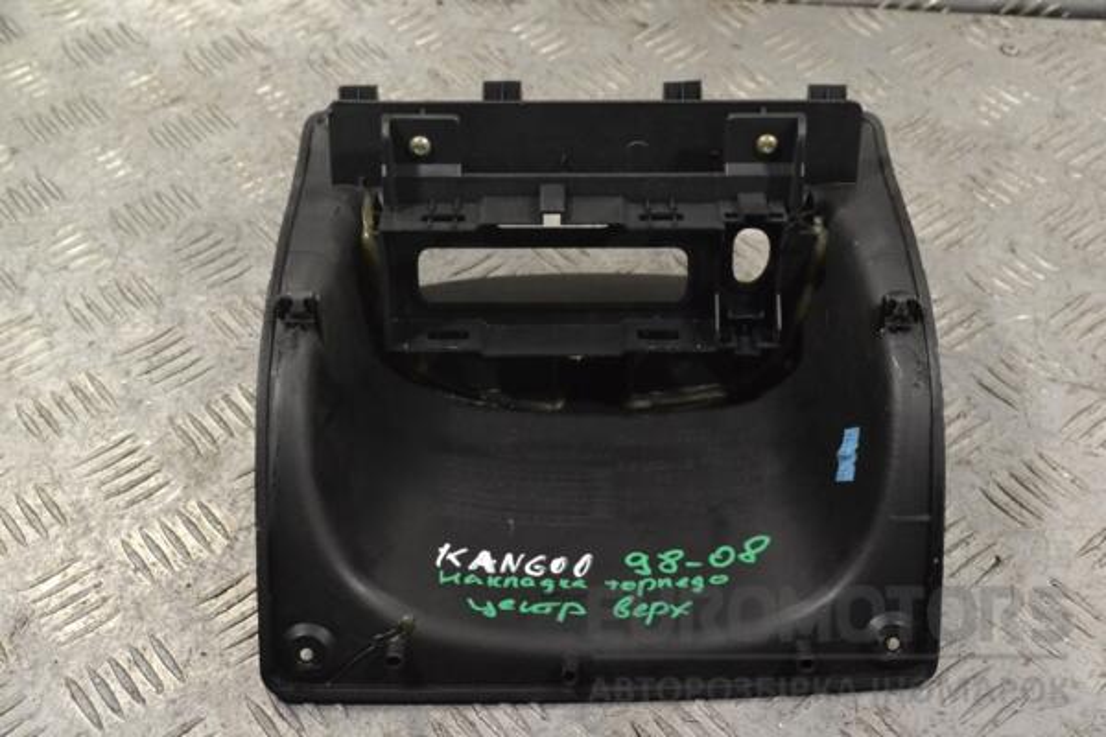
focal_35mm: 52
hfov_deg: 37.9
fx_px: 1613
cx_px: 553
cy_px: 368
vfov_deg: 25.8
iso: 3200
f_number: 9
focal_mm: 35
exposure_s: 1/320
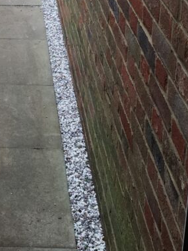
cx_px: -10
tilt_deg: -16.5
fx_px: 565
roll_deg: -1.0
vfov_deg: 22.9
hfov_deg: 18.3
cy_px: -51
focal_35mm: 78
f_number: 2.2
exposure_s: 1/125
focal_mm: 4.15
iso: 25
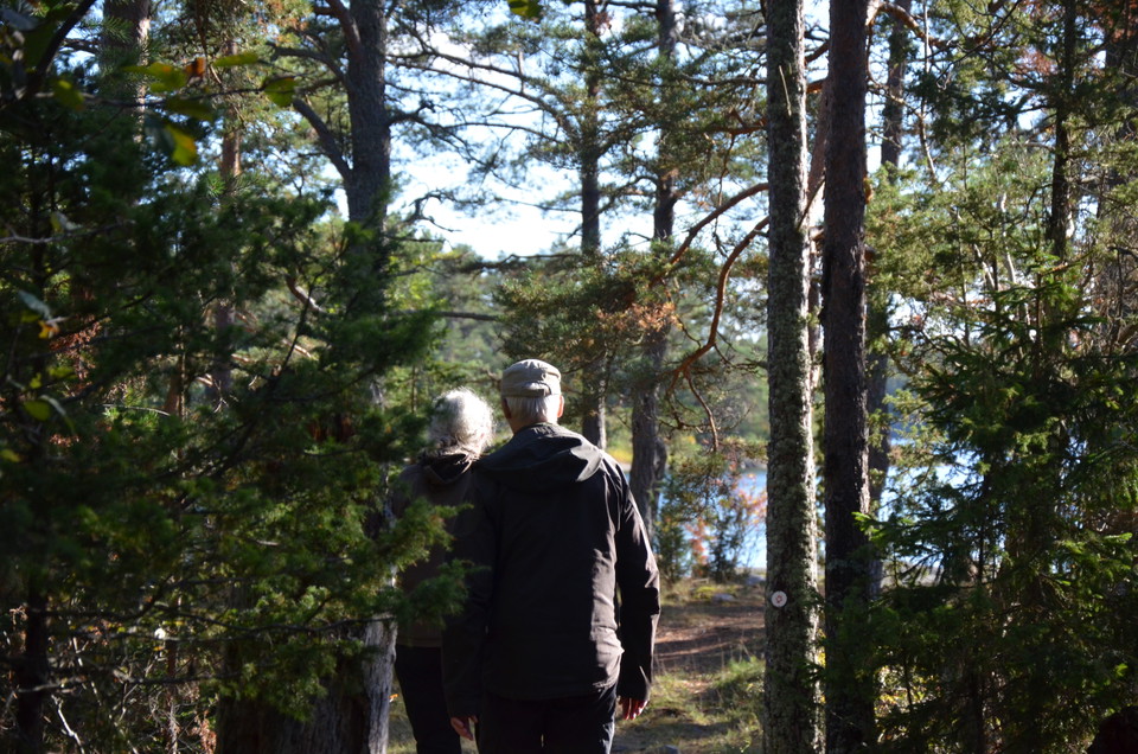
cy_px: 377
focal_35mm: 120
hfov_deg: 17.1
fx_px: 3786
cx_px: 569
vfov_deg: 11.4
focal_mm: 80
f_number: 5.3
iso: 800
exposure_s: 1/1000
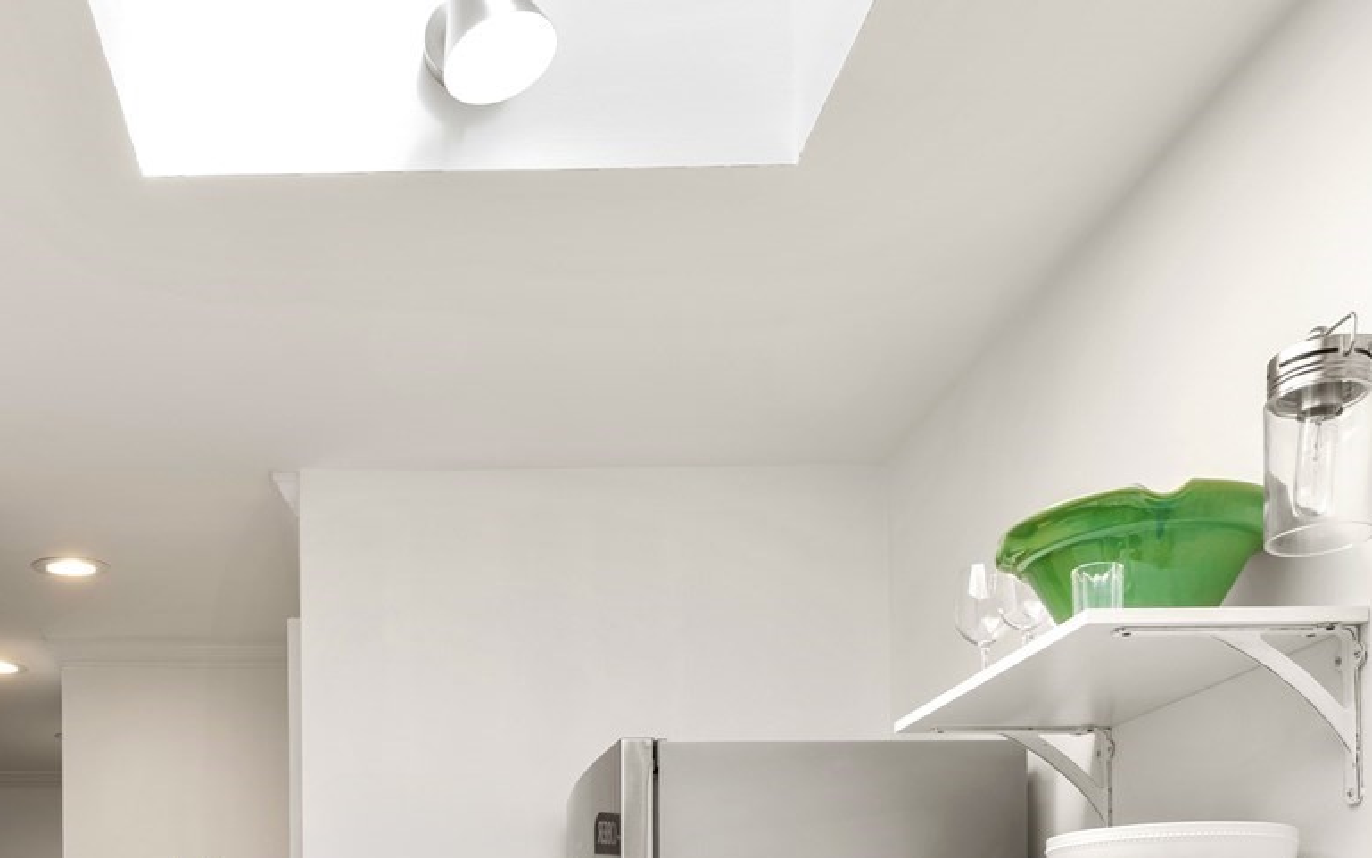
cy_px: 1018
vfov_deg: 29.2
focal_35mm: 38
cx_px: 396
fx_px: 1421
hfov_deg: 50.1
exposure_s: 1/5
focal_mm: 14
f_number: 9
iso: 250
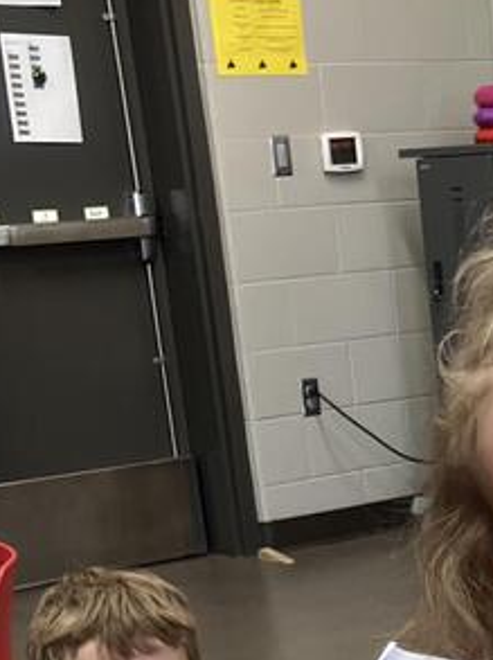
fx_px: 1865
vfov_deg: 18.1
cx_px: 657
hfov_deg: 14.4
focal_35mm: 98
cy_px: 955
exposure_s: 1/102
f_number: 1.8
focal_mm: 3.99
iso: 80
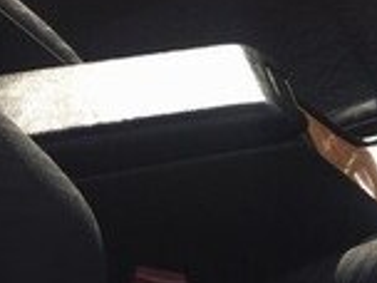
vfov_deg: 11.8
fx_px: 1372
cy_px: 143
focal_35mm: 126
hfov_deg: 14.2
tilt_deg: -31.4
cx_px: 640
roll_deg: -4.0
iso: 32
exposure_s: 1/314
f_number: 2.2
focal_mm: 4.15
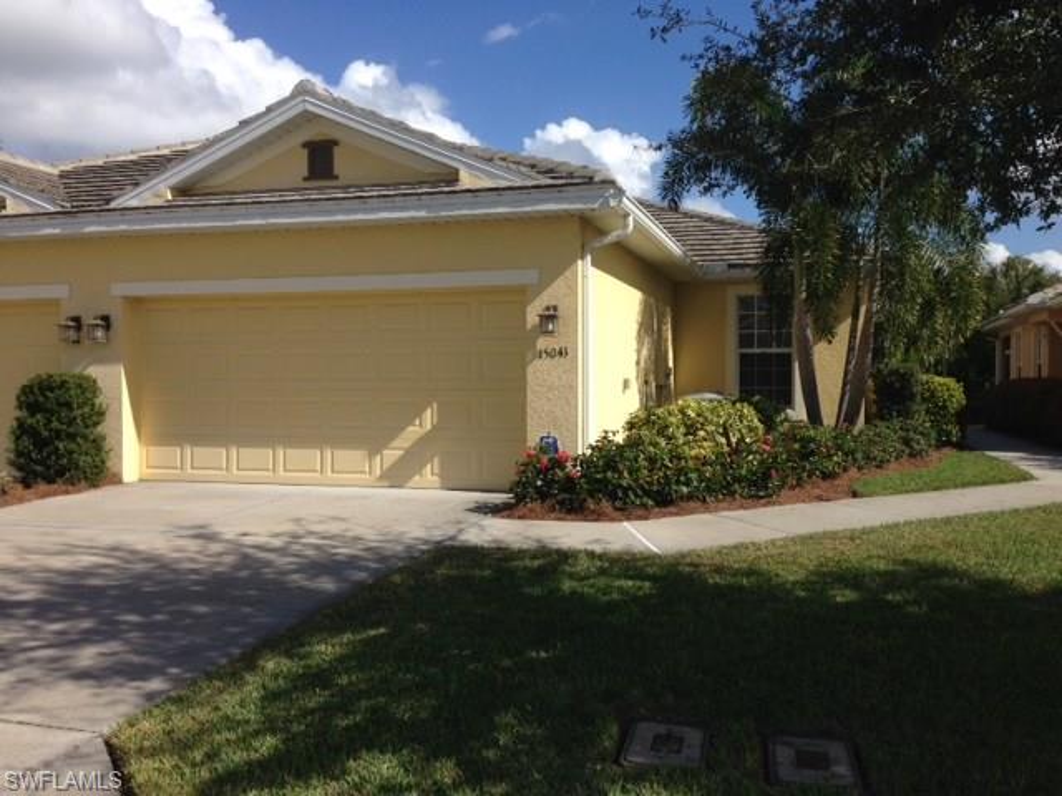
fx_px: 1012
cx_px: 531
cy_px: 398
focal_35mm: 33
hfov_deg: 55.4
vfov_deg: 42.9
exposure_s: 1/2169
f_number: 2.4
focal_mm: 4.12
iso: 50
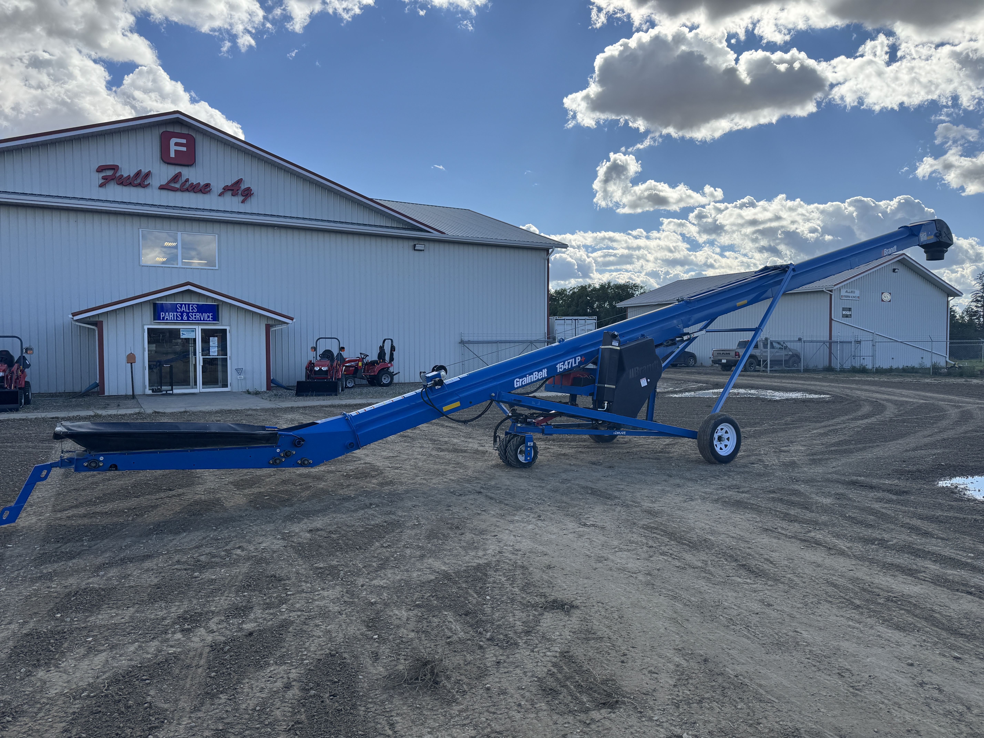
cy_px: 369
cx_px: 492
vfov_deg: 56.8
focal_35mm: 24
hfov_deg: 71.6
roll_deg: +0.7
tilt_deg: -1.7
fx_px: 682
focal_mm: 6.76
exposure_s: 1/4310
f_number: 1.78
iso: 80
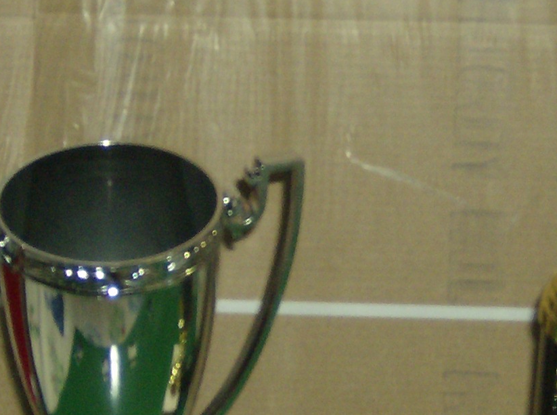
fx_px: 2311
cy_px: 243
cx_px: 366
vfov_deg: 10.3
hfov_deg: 13.7
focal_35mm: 144
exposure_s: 1/74
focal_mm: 7.7
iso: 200
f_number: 3.1
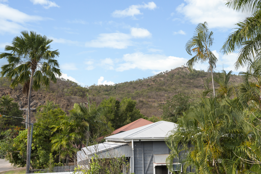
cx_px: 130
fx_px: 217
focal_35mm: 30
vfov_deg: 43.6
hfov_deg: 61.9
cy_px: 87
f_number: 8
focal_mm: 30
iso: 400
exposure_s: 1/200
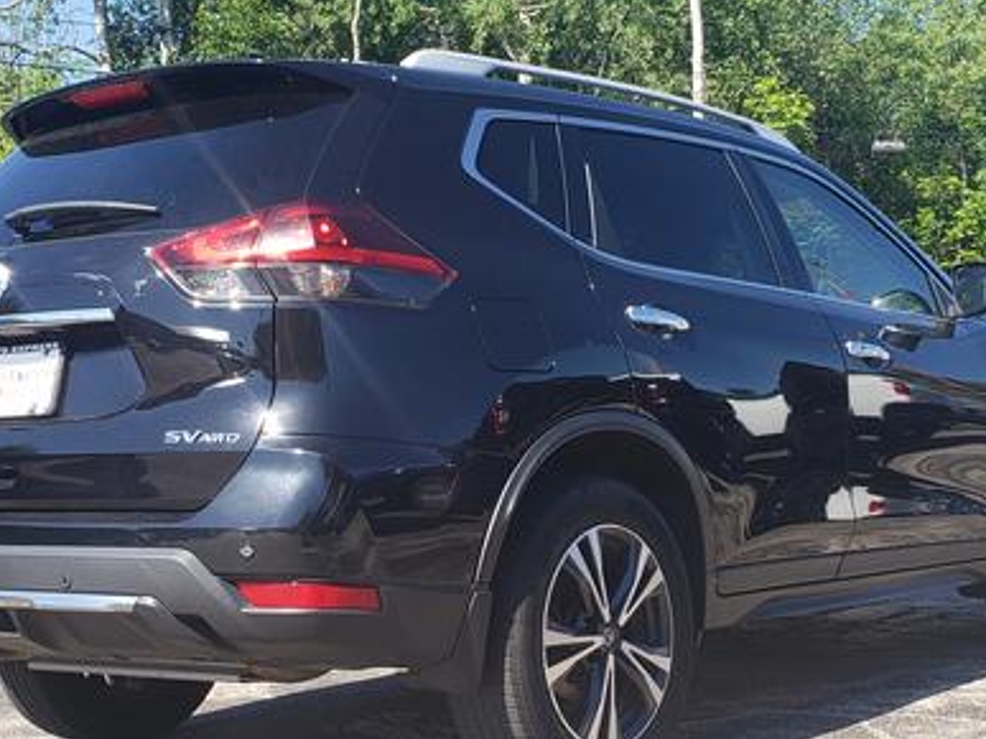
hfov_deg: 43.9
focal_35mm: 43
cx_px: 502
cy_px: 413
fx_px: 1224
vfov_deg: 33.5
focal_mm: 4.3
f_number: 2.4
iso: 50
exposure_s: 1/560
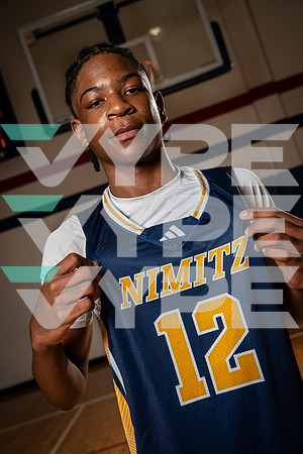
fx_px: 555
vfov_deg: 44.5
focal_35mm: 44
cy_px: 227
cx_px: 152
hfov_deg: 30.5
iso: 125
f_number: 5.6
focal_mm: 44
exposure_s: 1/250
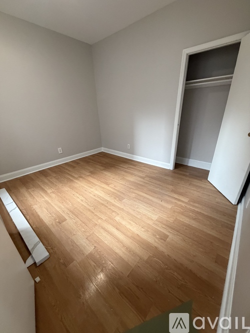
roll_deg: +1.3
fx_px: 135
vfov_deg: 102.1
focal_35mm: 14
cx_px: 125
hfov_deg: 85.7
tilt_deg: -20.0
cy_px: 166
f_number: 2.2
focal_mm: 2.22
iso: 400
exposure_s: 1/60
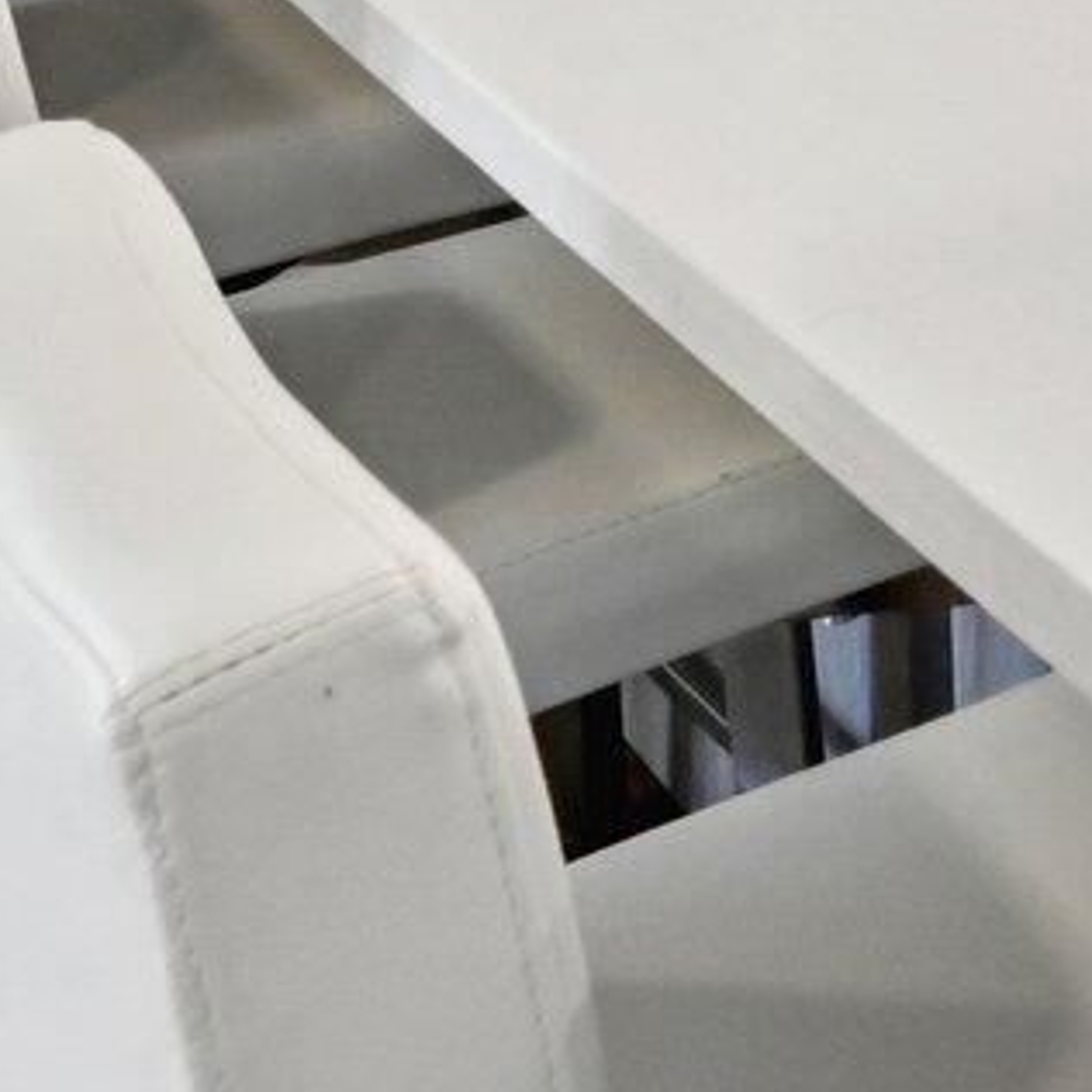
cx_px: 3041
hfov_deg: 12.6
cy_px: -945
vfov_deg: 17.6
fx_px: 2748
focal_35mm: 77
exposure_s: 1/250
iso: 2500
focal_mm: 14
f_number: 8
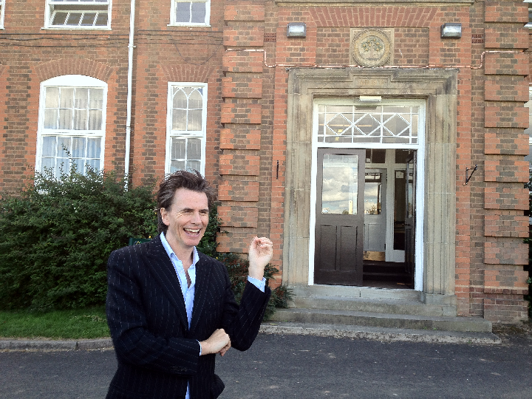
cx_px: 266
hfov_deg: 52.6
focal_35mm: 35
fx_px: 538
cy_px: 200
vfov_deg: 40.7
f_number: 2.4
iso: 64
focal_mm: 4.28
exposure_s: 1/193
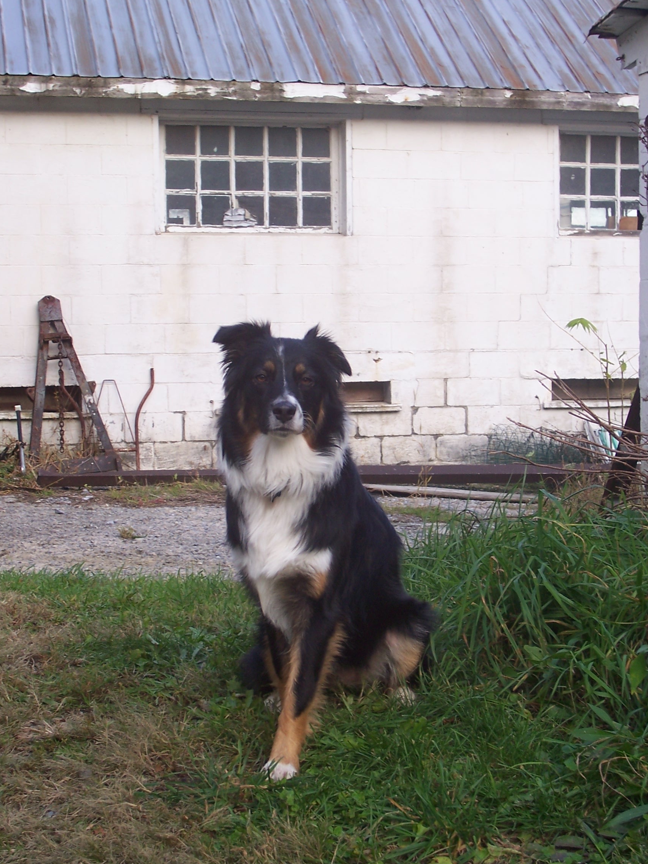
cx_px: 325
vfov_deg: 29.0
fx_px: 1673
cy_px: 430
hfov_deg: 21.9
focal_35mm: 67
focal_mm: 10.8
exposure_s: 1/125
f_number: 4
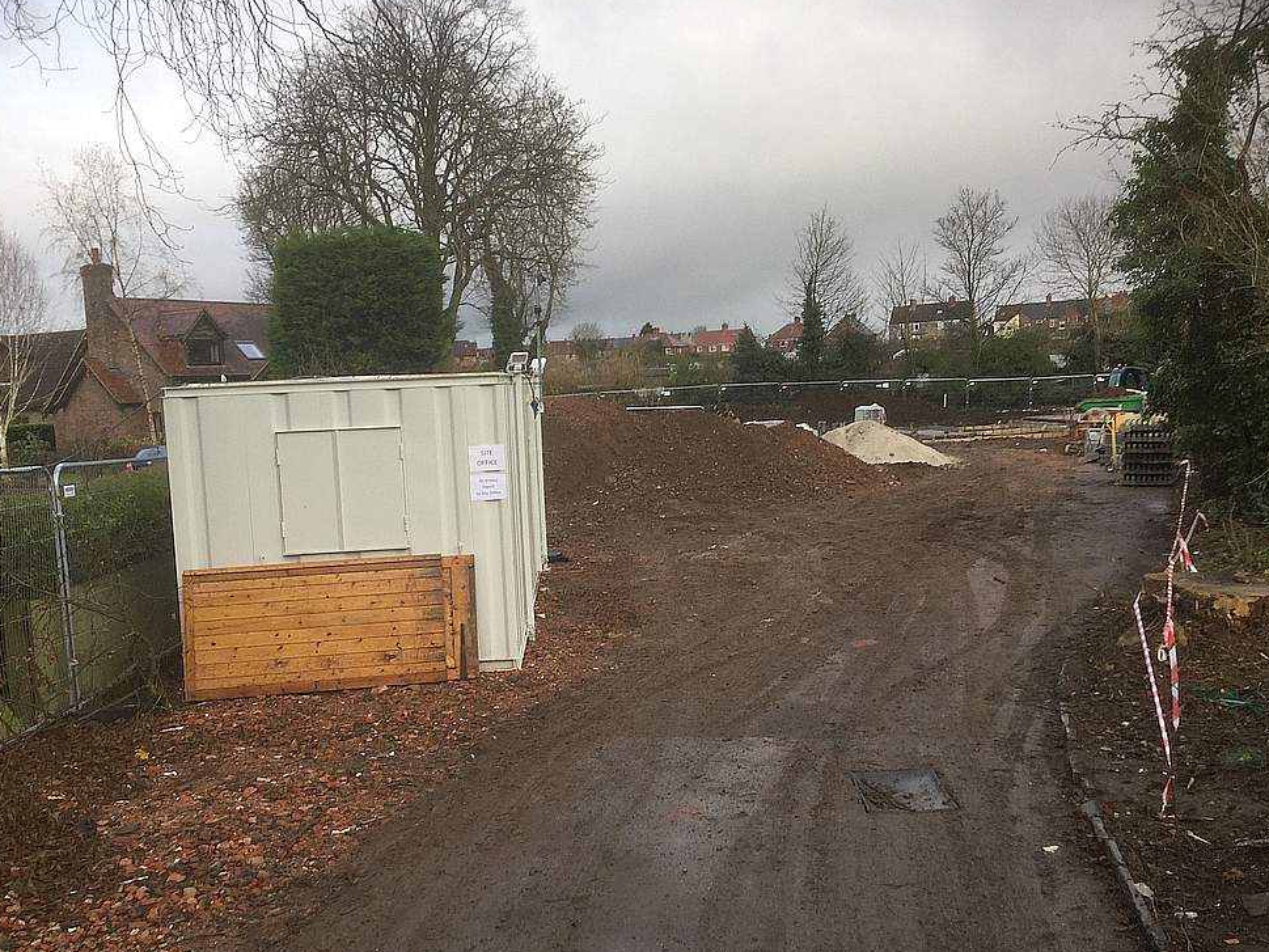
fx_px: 1173
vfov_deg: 44.2
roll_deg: +3.7
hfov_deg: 56.8
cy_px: 475
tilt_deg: -8.1
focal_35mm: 32
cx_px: 640
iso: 25
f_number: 2.4
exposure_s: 1/167
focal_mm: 3.3
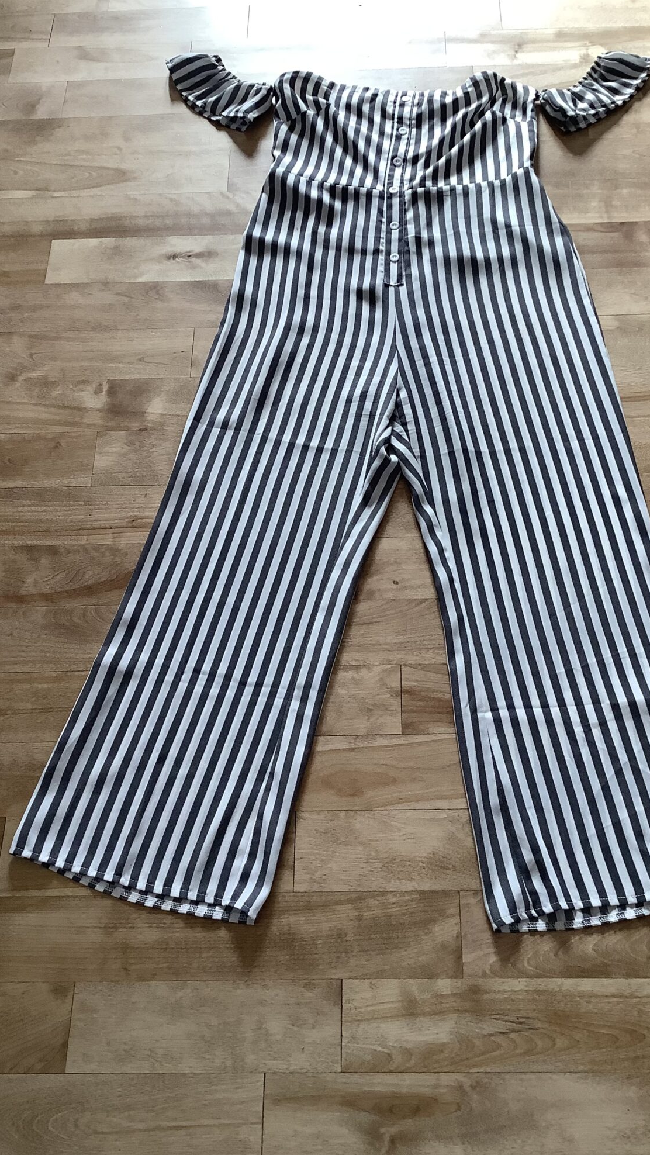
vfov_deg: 56.6
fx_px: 1072
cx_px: 354
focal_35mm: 35
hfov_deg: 33.7
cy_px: 577
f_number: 2.4
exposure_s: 1/120
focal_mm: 3.3
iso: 80
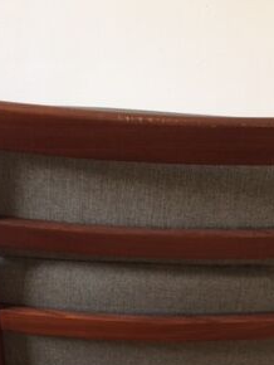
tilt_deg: -21.6
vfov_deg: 28.5
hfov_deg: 22.9
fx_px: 674
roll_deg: -1.8
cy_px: 360
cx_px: 166
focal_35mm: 64
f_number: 2.2
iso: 100
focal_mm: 4.15
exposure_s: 1/33
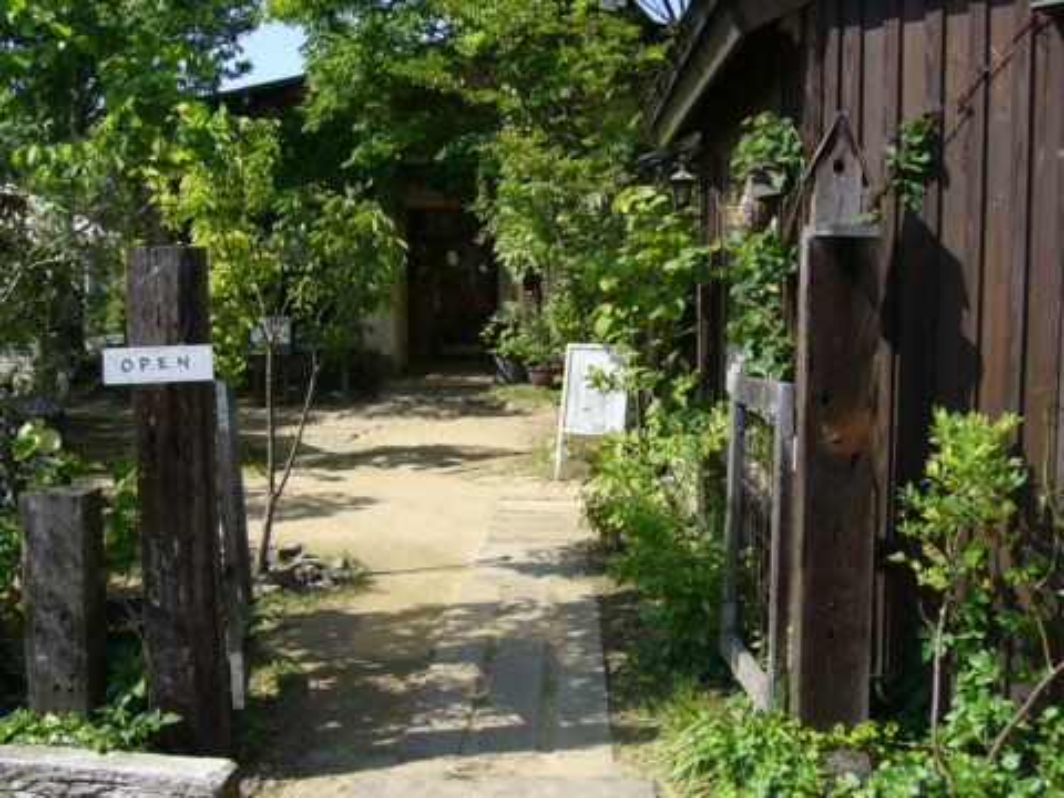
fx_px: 1076
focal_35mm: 35
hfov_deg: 52.6
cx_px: 532
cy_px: 399
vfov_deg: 40.7
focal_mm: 5.8
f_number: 5.6
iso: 80
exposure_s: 1/200
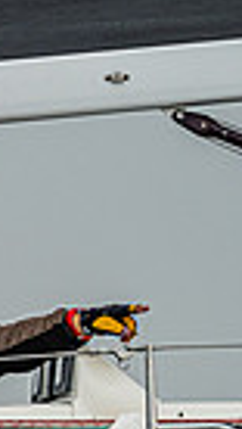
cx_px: -552
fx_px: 5888
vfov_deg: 4.2
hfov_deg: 2.3
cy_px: 496
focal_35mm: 518
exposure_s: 1/2000
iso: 400
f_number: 6.3
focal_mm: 100
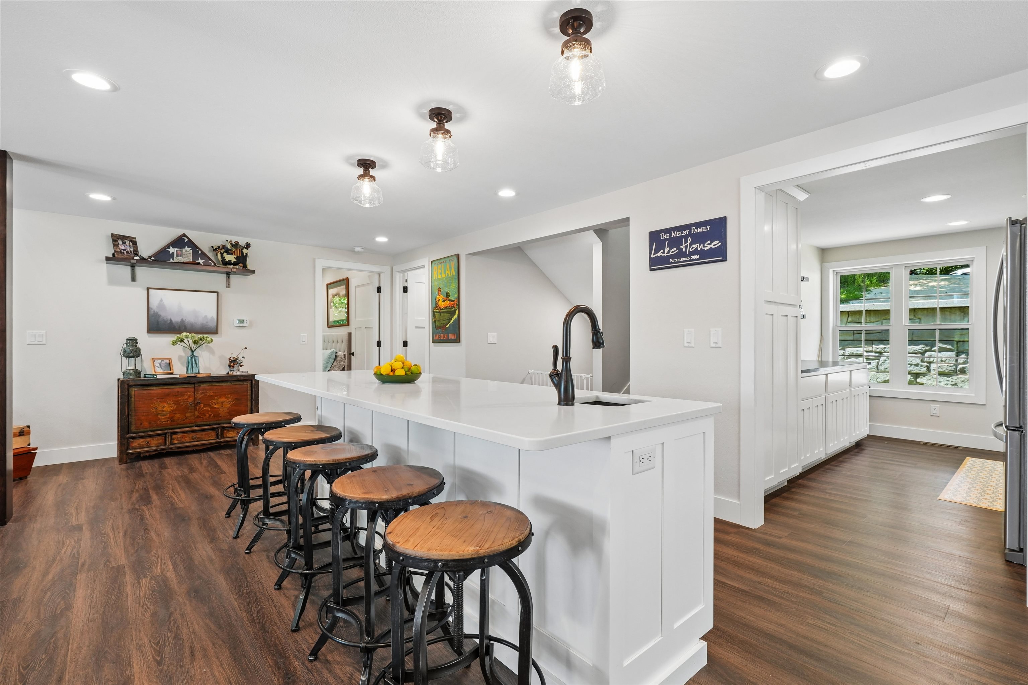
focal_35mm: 16
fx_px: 457
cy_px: 342
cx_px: 514
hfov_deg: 96.7
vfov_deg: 73.7
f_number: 10
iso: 800
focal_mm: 16
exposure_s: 1/25
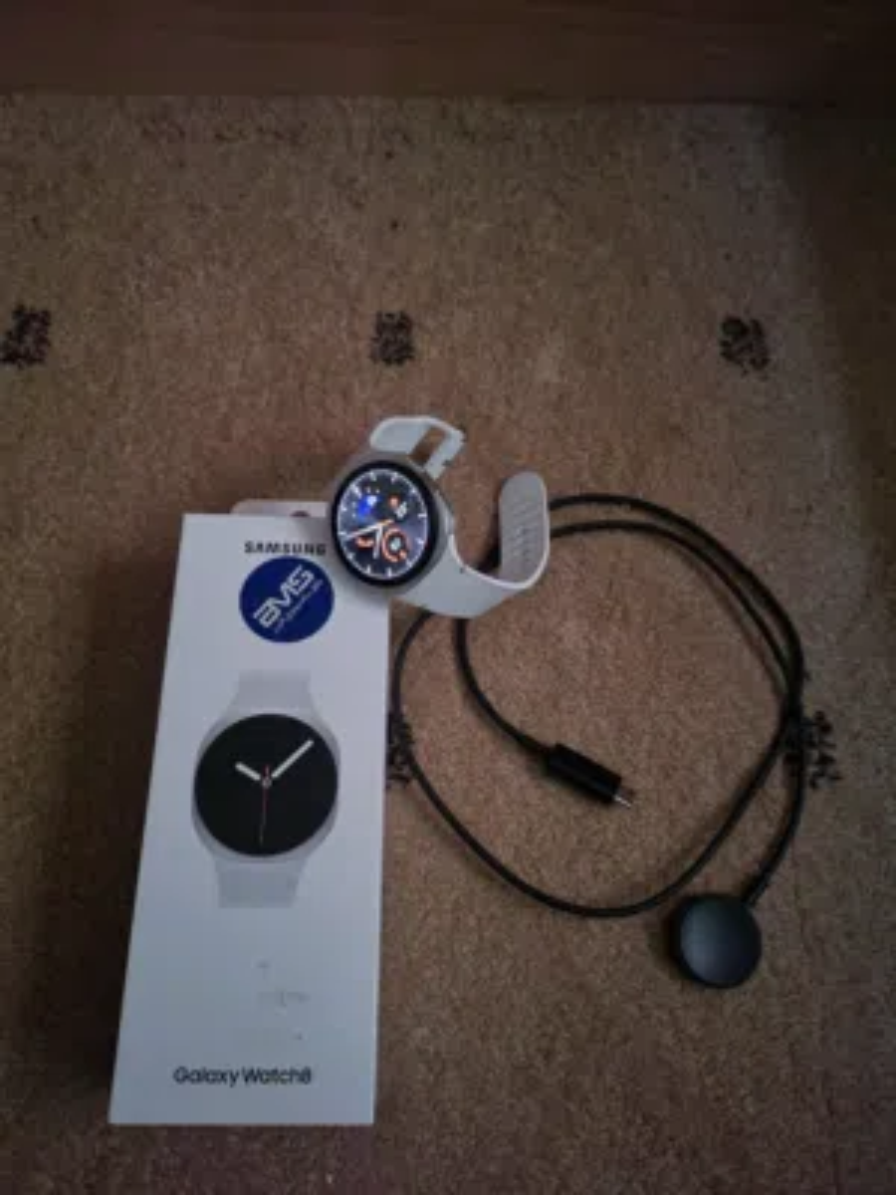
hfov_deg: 56.8
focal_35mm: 24
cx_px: 448
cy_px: 598
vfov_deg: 71.6
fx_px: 828
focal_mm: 5
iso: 2000
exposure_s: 1/7.14
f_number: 1.8
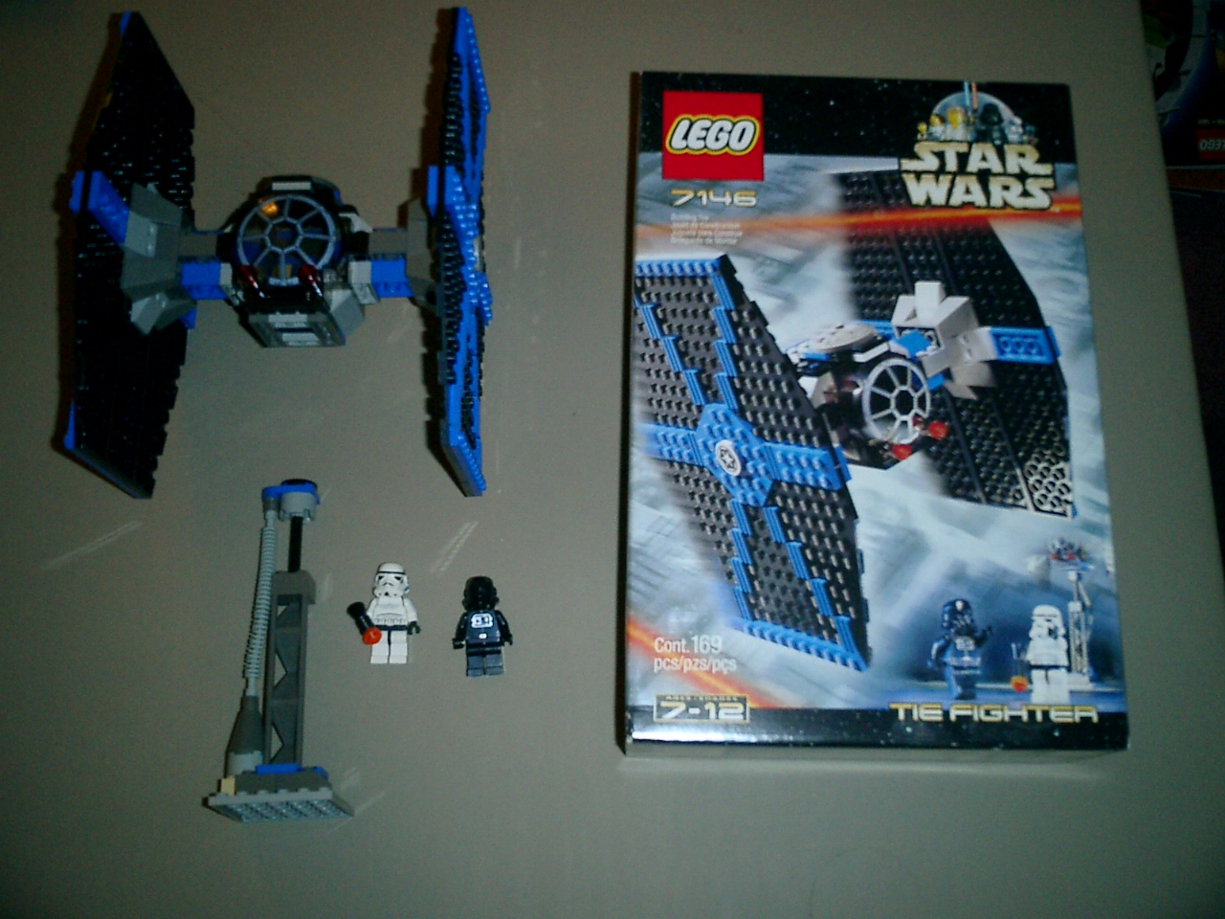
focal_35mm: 36
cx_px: 612
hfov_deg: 51.4
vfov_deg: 39.7
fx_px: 1274
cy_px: 460
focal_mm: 7.5
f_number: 3.2
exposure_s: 1/30
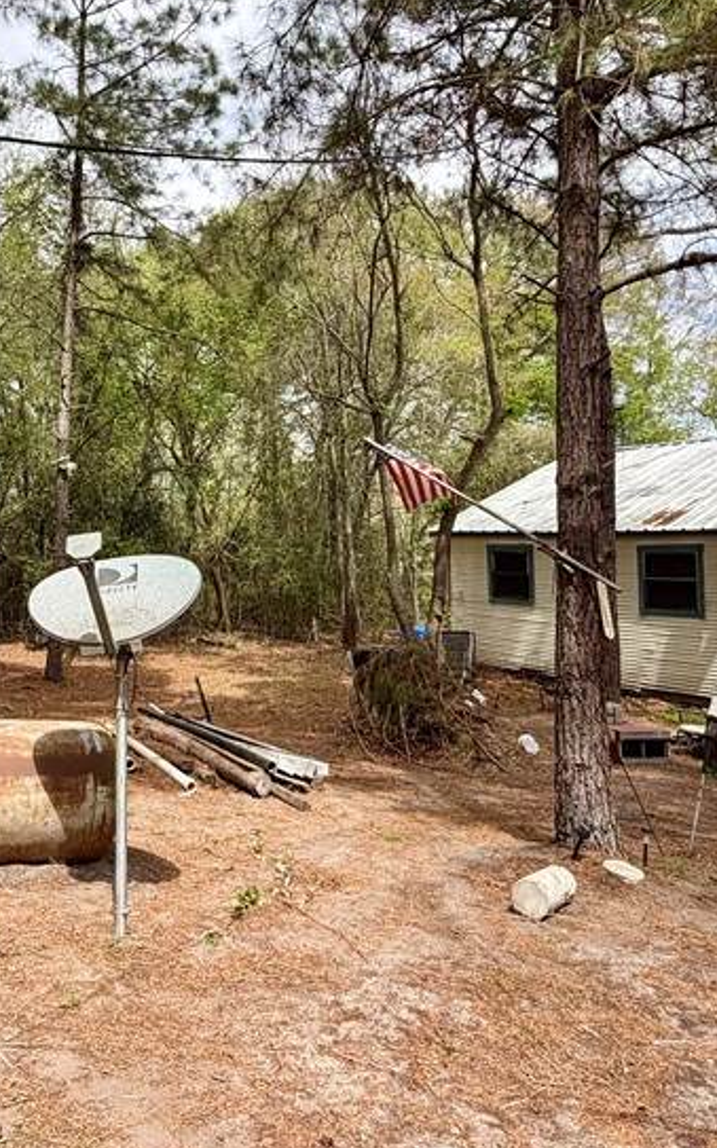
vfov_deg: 66.1
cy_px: 484
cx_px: 247
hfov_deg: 44.0
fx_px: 876
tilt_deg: +4.3
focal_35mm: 28
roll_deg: +1.2
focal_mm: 2.22
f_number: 2.2
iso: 40
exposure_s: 1/644
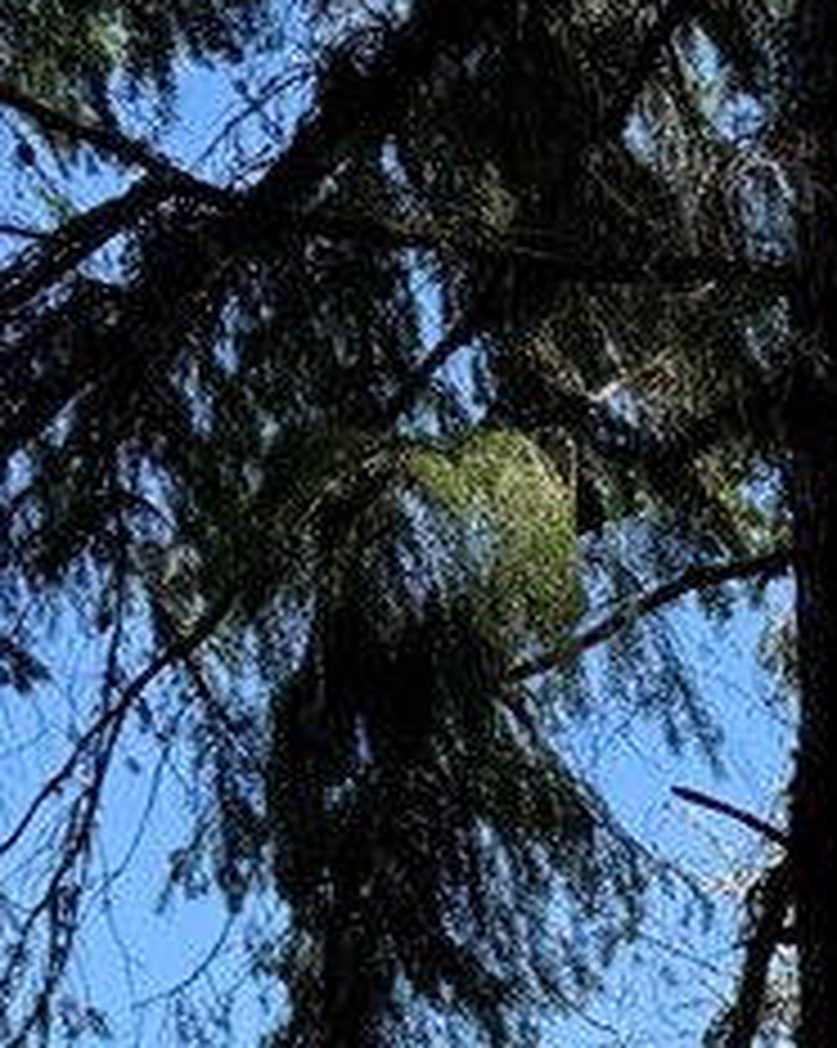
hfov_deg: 8.2
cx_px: 2484
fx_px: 4992
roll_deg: +0.9
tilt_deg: +0.3
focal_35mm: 161
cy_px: 2092
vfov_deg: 10.9
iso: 80
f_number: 1.78
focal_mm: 6.76
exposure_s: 1/2169
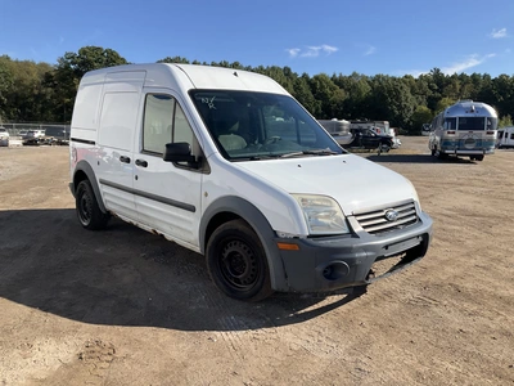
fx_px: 431
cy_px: 193
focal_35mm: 29
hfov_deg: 61.7
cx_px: 257
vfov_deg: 48.2
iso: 25
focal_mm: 3
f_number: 1.8
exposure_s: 1/1534
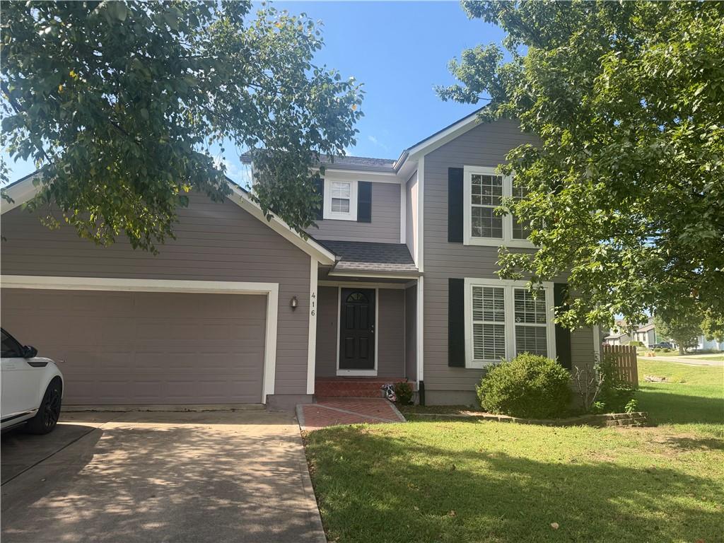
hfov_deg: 71.6
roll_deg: -0.5
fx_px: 502
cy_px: 272
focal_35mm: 24
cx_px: 362
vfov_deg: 56.8
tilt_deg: +7.0
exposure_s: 1/1314
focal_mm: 6.76
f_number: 1.78
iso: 80
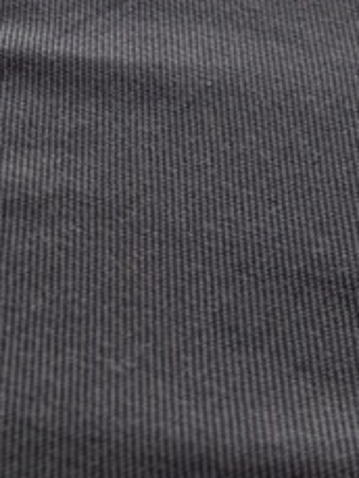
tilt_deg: -13.2
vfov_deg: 11.1
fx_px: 1851
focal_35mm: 134
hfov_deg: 9.4
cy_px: -829
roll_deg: -0.6
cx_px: 956
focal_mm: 6.76
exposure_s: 1/330
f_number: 1.78
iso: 100
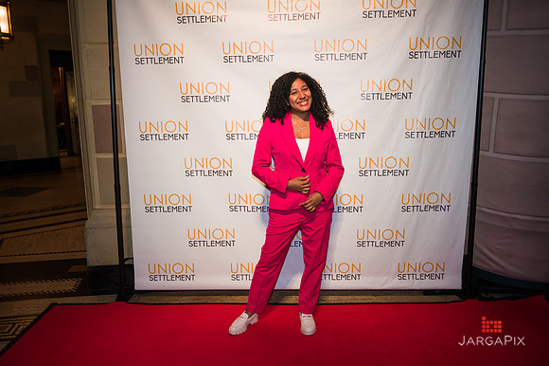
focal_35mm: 29
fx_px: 442
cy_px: 183
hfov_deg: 63.7
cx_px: 274
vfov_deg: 44.9
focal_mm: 29
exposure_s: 1/200
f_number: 4
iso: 1000
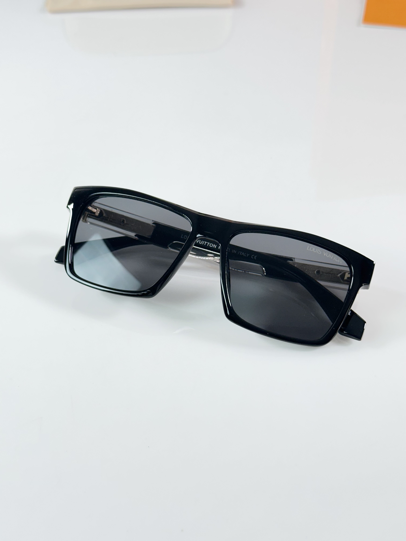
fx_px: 751
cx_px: 203
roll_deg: +1.8
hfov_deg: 30.3
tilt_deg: -42.0
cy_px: 270
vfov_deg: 39.7
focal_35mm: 48
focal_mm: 6.86
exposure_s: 1/100
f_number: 1.78
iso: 80
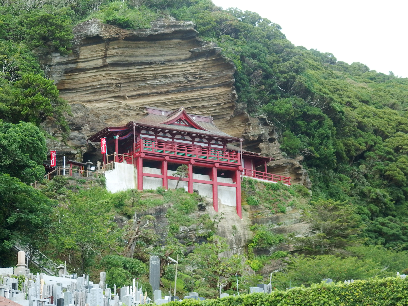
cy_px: 153
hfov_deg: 20.2
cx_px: 204
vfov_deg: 15.2
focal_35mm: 97
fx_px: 1143
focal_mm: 17.3
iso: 100
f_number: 3.5
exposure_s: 1/500
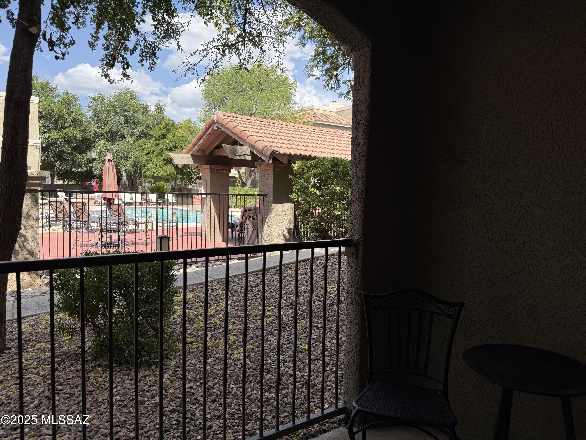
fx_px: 406
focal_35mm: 24
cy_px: 220
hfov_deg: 71.6
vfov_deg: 56.8
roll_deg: -1.9
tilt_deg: -3.6
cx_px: 293
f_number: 1.78
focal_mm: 6.76
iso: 80
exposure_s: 1/2110
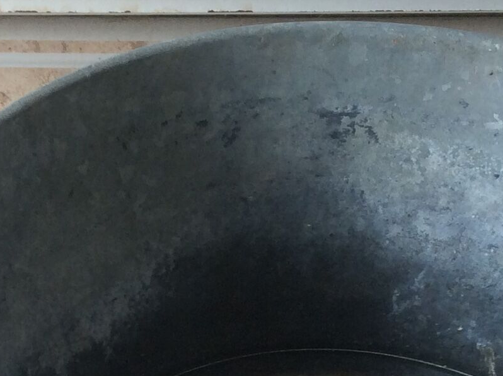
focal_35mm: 104
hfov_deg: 18.8
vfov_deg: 13.7
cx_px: 145
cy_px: 479
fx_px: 1509
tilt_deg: -48.7
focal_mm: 3.3
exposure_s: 1/50
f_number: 2.4
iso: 40
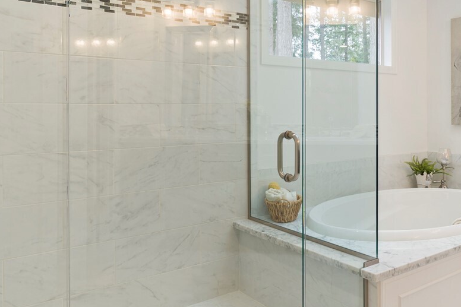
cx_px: 335
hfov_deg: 52.5
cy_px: 117
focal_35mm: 35
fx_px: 448
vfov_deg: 37.6
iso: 125
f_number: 8
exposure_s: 1/4
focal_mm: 16
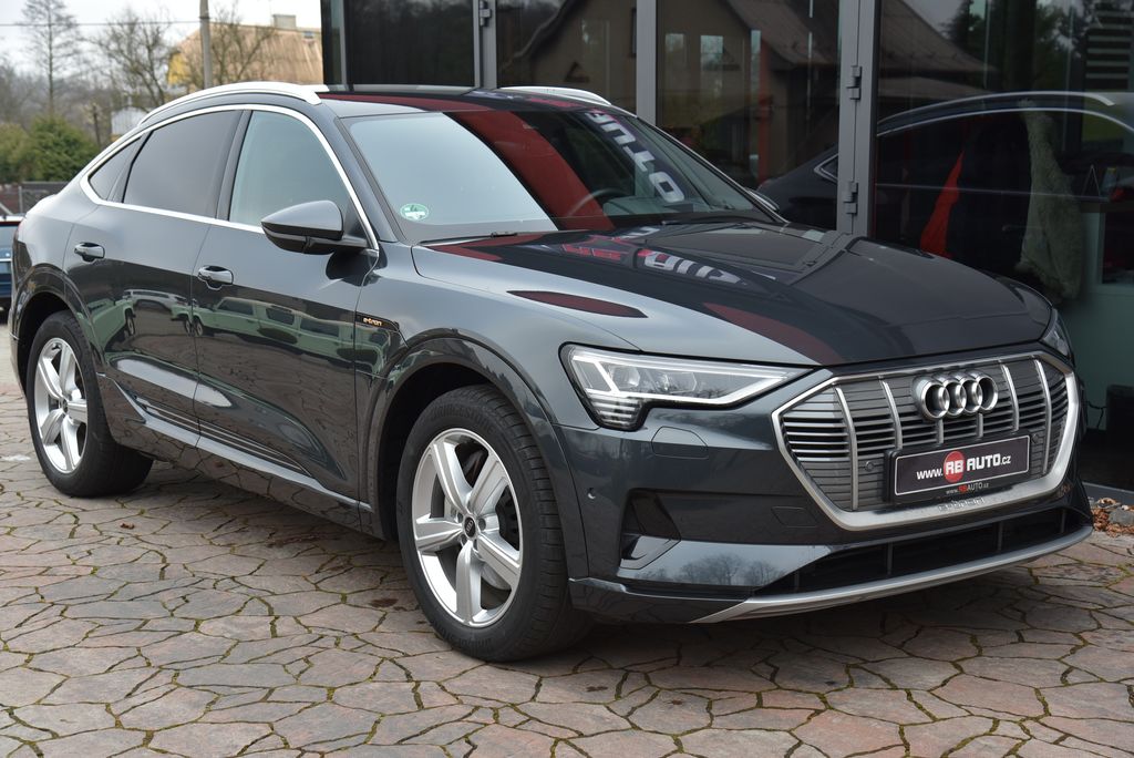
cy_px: 379
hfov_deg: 38.2
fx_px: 1639
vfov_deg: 26.0
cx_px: 567
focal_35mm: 52
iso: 500
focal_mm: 52
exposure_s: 1/125
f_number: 5.6
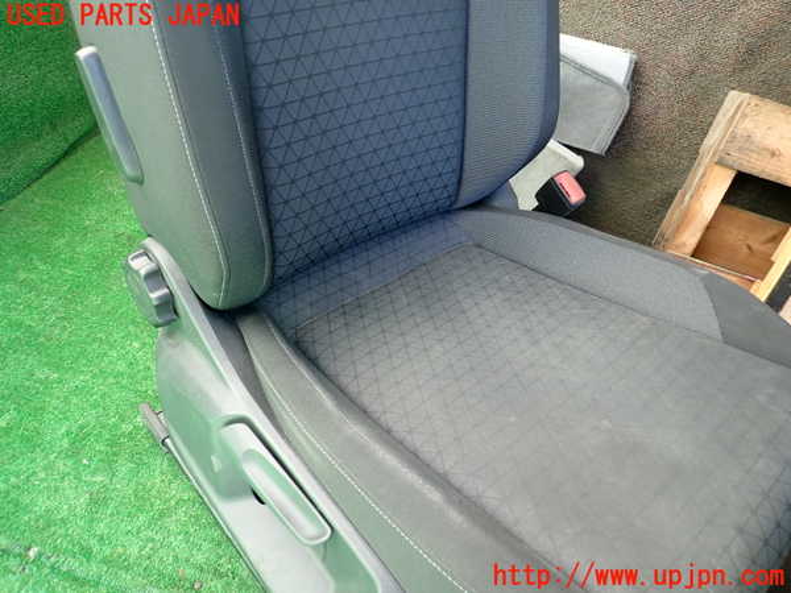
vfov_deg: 54.9
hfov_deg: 69.4
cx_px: 396
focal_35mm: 25
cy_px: 296
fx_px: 571
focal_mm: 4.5
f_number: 2
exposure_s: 1/60
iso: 200
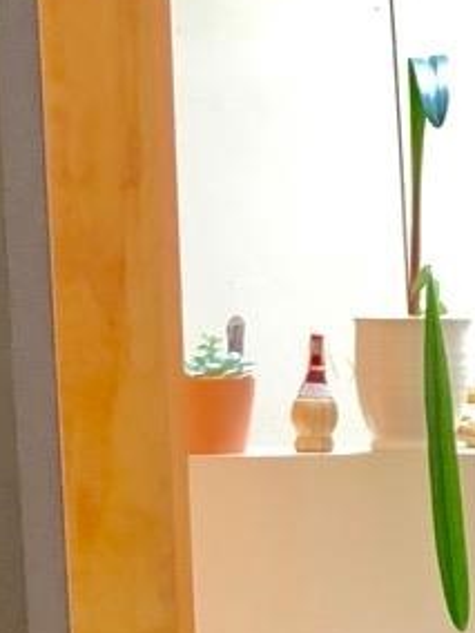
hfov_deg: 7.4
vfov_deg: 9.3
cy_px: 1288
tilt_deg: -15.2
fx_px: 3641
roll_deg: +0.8
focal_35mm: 199
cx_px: 537
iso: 32
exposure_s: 1/30
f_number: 1.8
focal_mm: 4
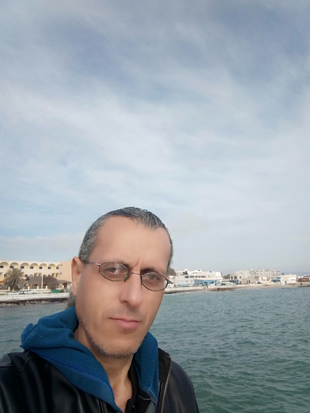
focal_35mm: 25
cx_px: 155
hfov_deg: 54.9
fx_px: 299
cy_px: 206
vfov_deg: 69.4
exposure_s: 1/1264
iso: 111
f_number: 2
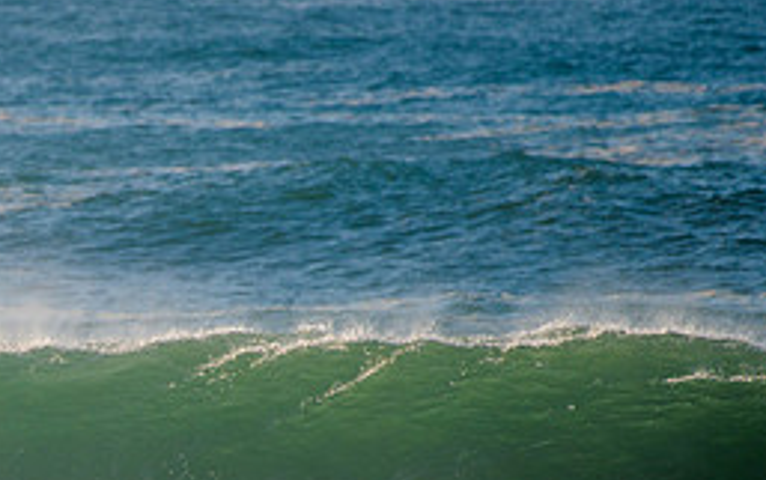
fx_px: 24002
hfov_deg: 1.8
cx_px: 30
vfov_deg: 1.1
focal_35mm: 1149
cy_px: 529
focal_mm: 500
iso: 140
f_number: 5.6
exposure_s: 1/1600
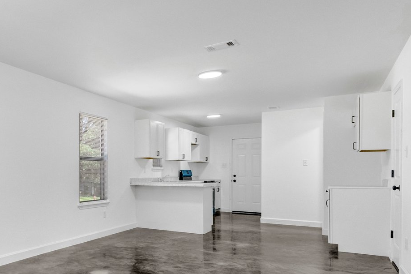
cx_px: 38
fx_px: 331
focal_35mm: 29
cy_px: 182
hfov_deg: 55.0
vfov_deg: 44.3
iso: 400
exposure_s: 1/25
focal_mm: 8.6
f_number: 7.1
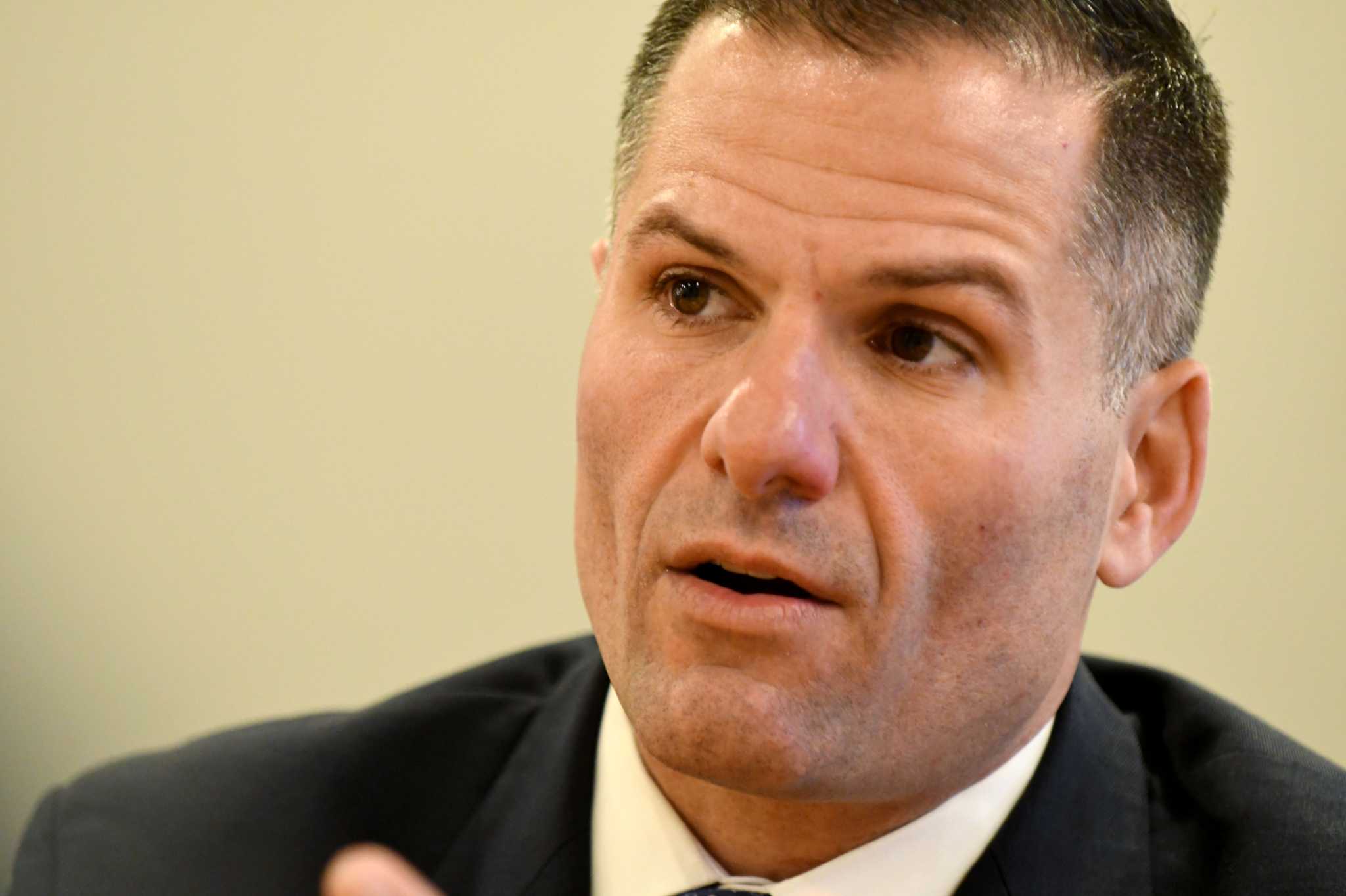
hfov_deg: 8.9
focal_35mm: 232
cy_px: 448
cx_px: 673
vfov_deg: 5.9
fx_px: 8692
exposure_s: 1/80
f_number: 2.8
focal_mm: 155
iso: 4000
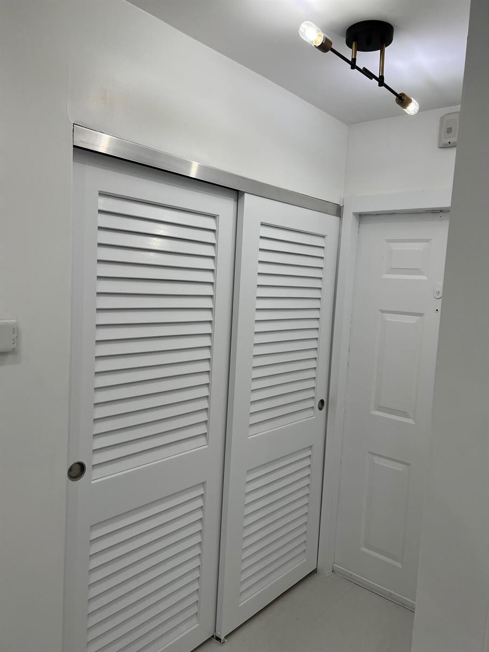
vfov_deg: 67.3
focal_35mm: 26
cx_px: 244
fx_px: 490
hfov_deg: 53.1
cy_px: 326
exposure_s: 1/120
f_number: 1.5
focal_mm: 5.7
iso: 50
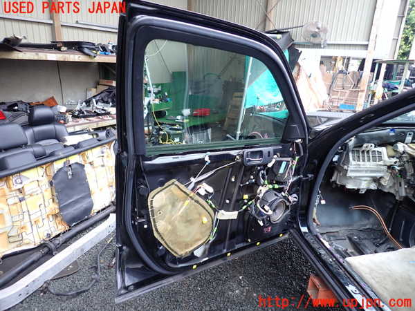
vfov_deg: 54.9
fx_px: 300
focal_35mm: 25
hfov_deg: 69.4
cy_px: 156
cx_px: 208
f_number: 2
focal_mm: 4.5
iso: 200
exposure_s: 1/100
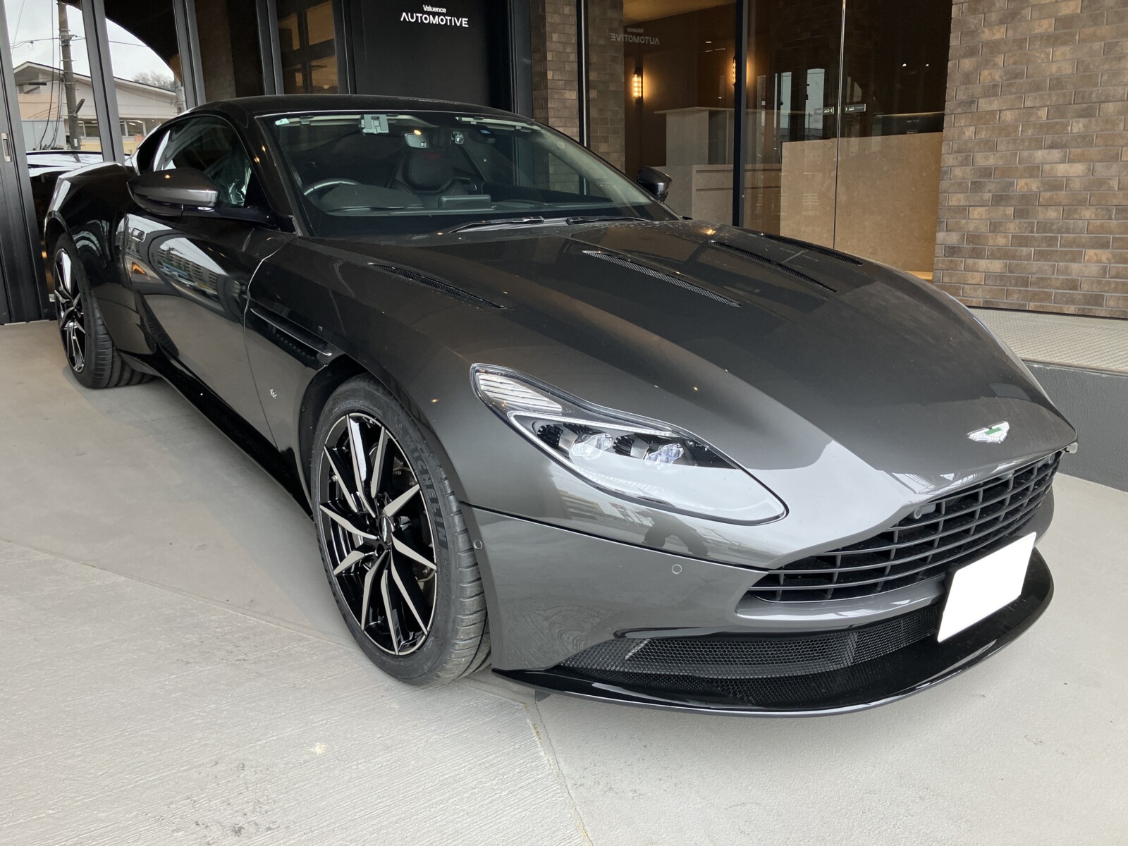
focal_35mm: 28
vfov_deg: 49.7
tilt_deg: -13.4
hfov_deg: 63.4
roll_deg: +2.0
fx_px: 912
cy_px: 423
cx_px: 564
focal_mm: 3.99
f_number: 1.8
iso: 50
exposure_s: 1/100
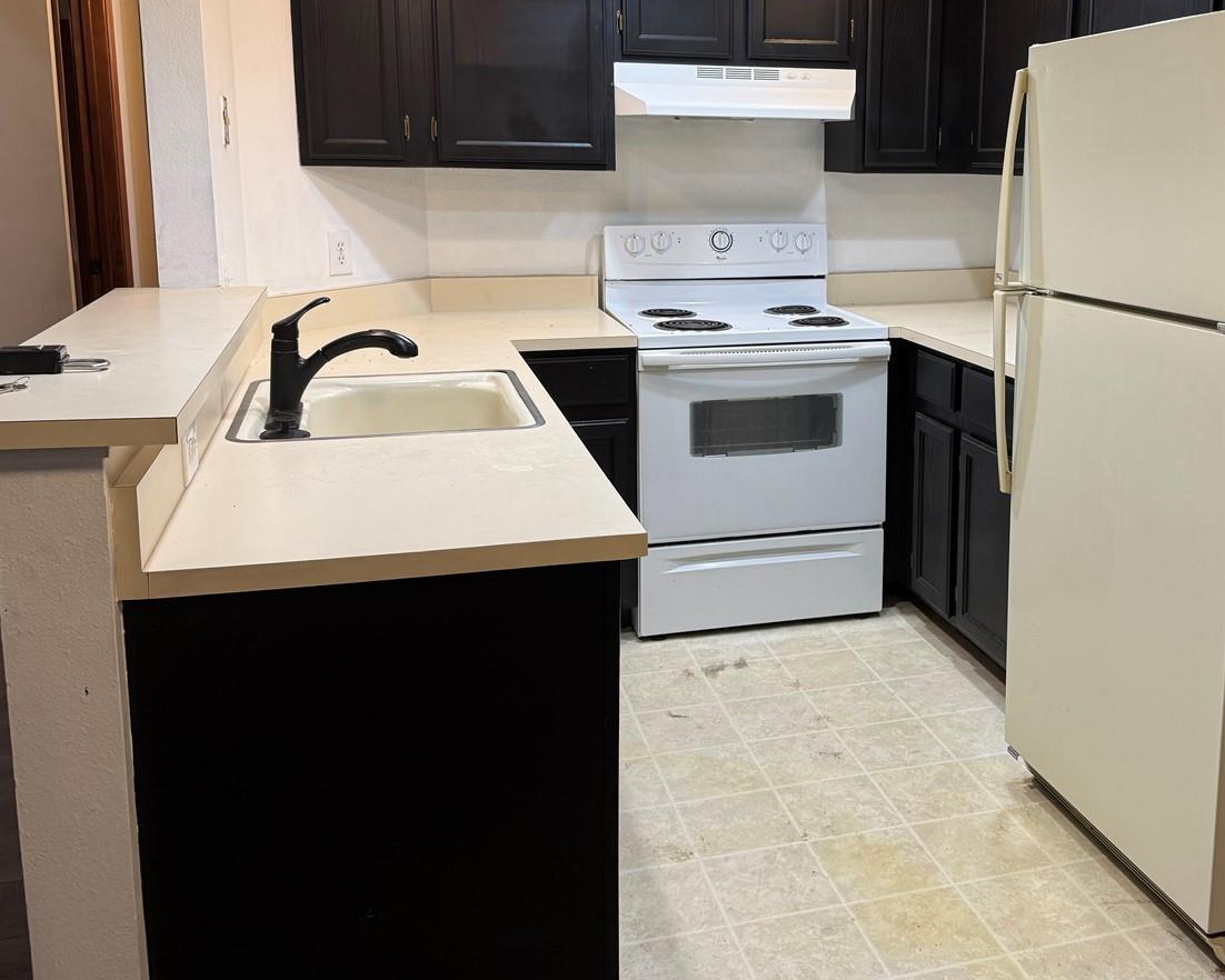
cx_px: 765
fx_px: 1233
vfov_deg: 43.1
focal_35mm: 34
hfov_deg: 52.3
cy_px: 374
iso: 200
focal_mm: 6.76
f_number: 1.78
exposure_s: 1/120
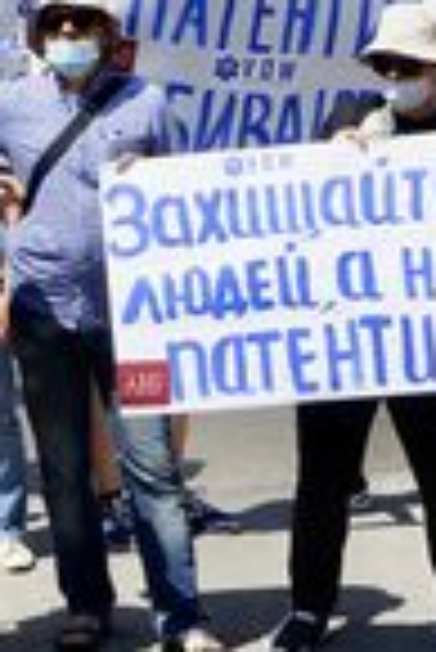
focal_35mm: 202
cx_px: -436
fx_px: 3661
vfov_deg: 10.1
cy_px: 63
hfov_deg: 6.6
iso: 100
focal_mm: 65
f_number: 13
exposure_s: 1/100
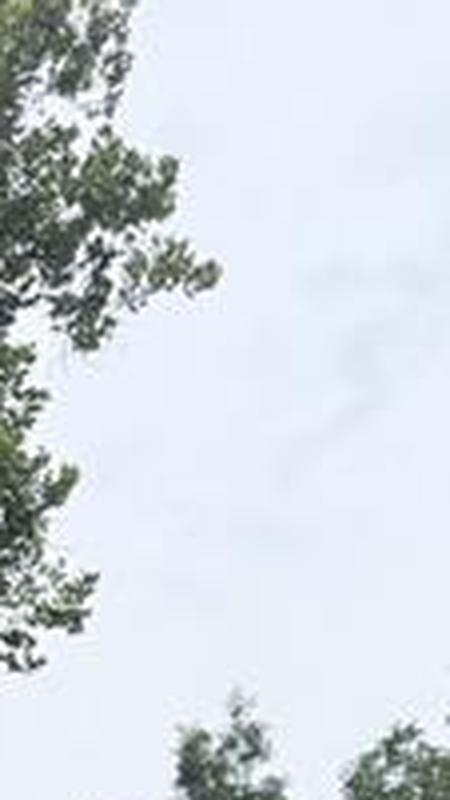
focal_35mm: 100
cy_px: 1365
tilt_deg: +12.0
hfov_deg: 11.3
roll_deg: +0.0
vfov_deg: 17.8
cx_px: -346
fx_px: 2122
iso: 100
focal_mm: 6.76
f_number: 1.78
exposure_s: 1/2703
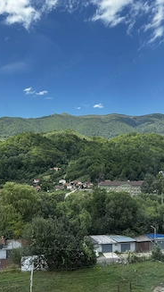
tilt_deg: +2.4
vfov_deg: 60.9
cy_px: 157
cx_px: 85
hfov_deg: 36.7
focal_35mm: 32
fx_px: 247
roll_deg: +0.6
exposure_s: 1/2174
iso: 80
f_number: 1.78
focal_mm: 6.76
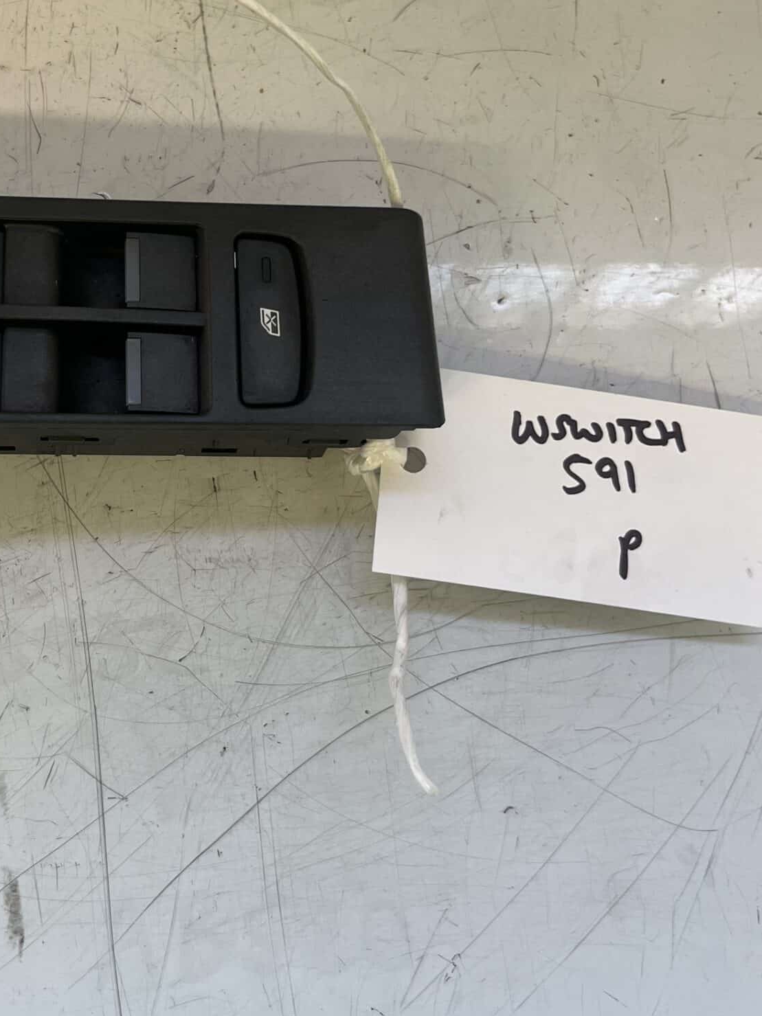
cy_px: 434
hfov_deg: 31.5
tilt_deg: -77.7
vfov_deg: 42.0
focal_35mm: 45
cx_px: 168
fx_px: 1321
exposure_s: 1/122
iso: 100
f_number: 1.6
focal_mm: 5.1
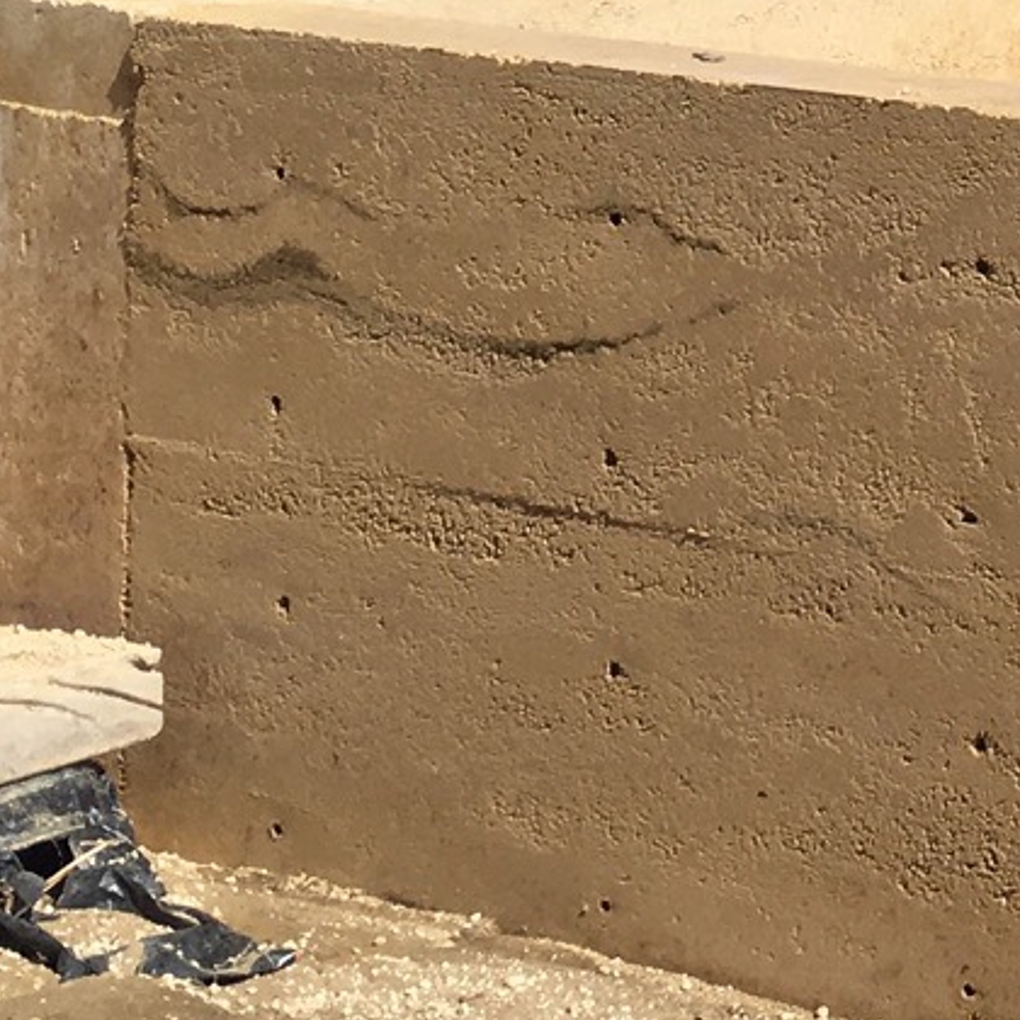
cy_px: 13
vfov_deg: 13.8
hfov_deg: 13.1
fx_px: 4167
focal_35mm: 125
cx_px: 1602
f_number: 2.2
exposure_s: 1/3077
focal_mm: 4.15
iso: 25
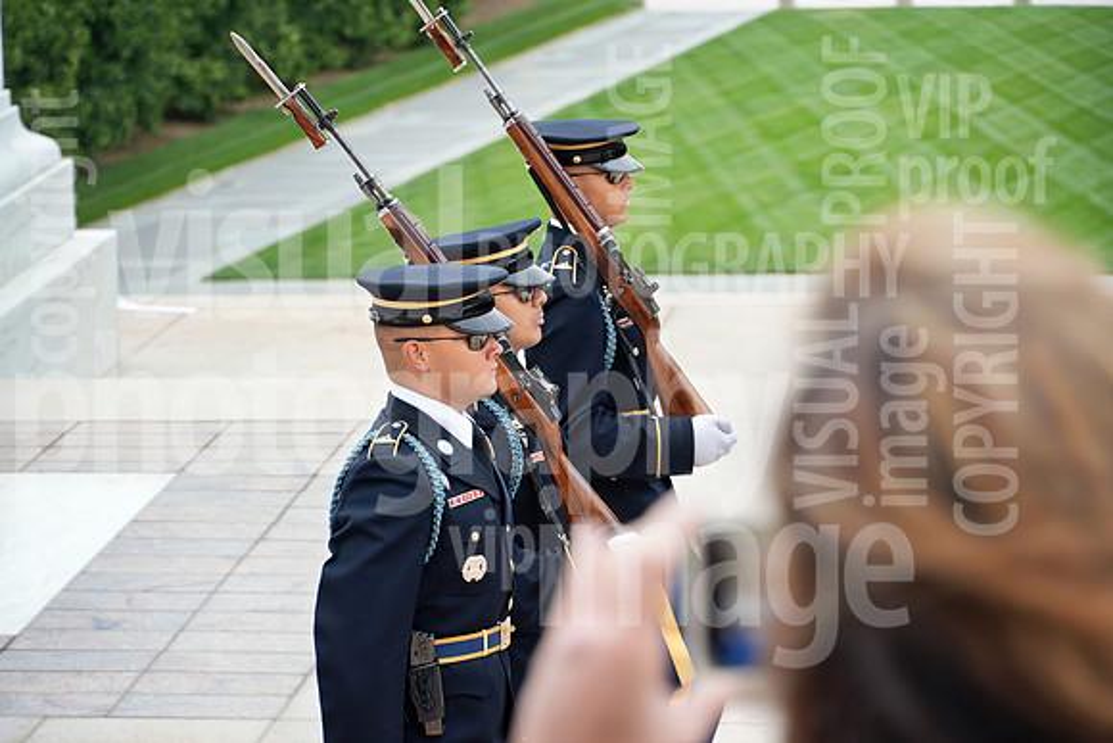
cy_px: 372
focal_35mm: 171
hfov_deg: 12.0
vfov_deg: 8.0
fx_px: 5288
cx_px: 556
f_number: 5.6
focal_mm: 114
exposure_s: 1/125
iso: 100
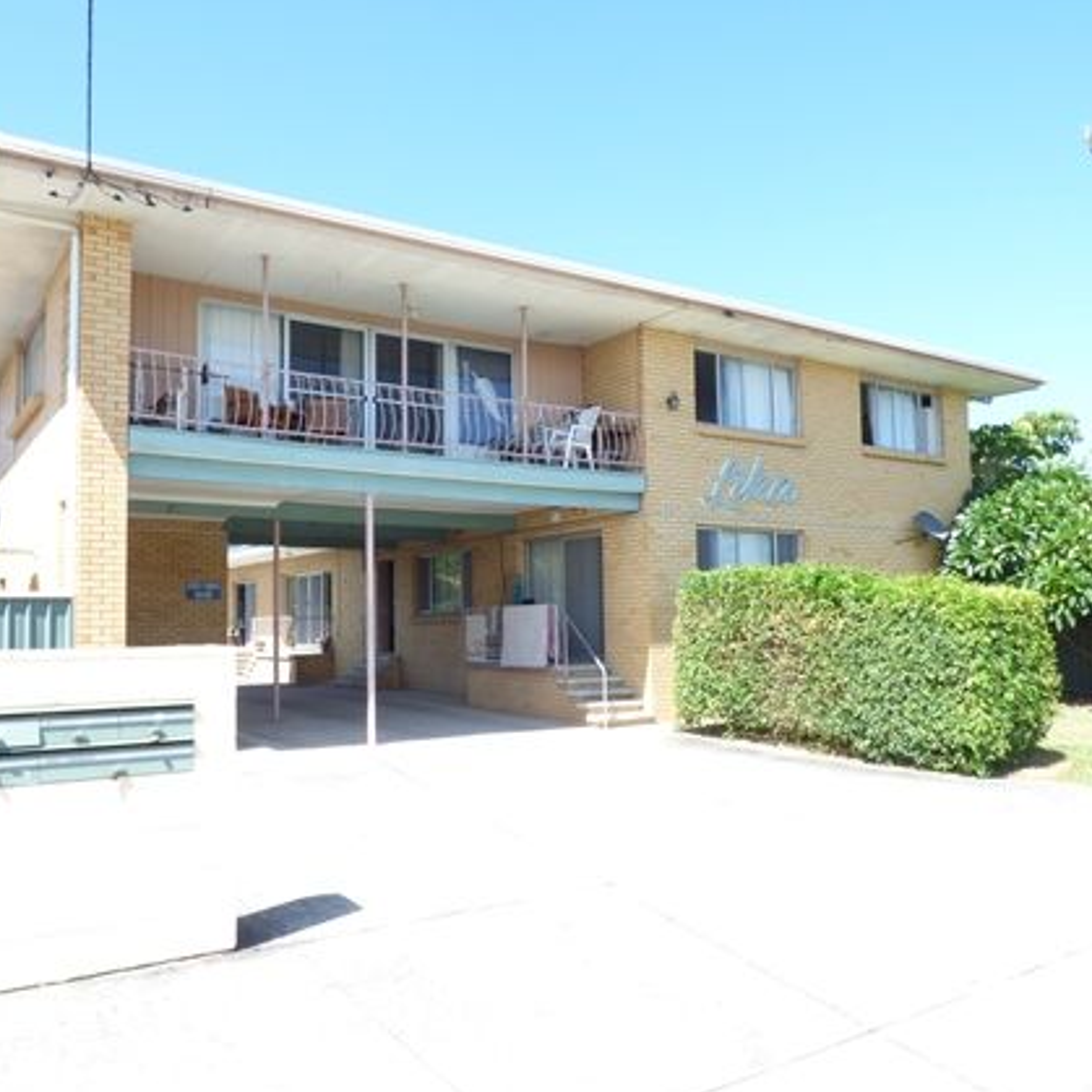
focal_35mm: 27
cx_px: 513
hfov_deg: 59.0
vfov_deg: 59.1
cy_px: 563
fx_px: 964
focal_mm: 3.58
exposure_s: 1/125
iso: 100
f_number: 5.6
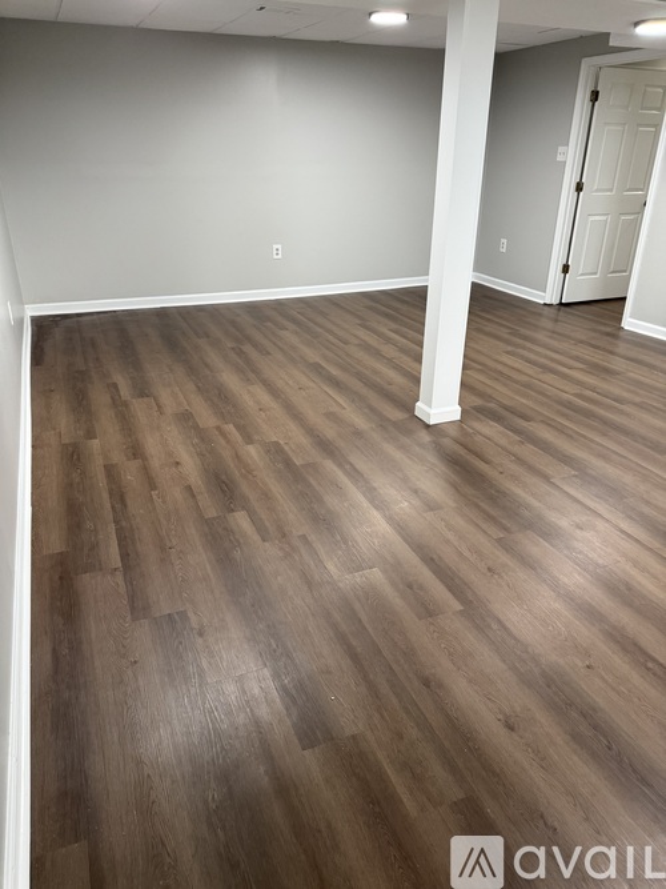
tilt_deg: -24.4
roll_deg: -0.4
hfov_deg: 56.8
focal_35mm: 24
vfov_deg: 71.6
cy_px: 444
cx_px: 333
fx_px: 616
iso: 250
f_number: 1.78
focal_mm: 6.76
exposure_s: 1/60
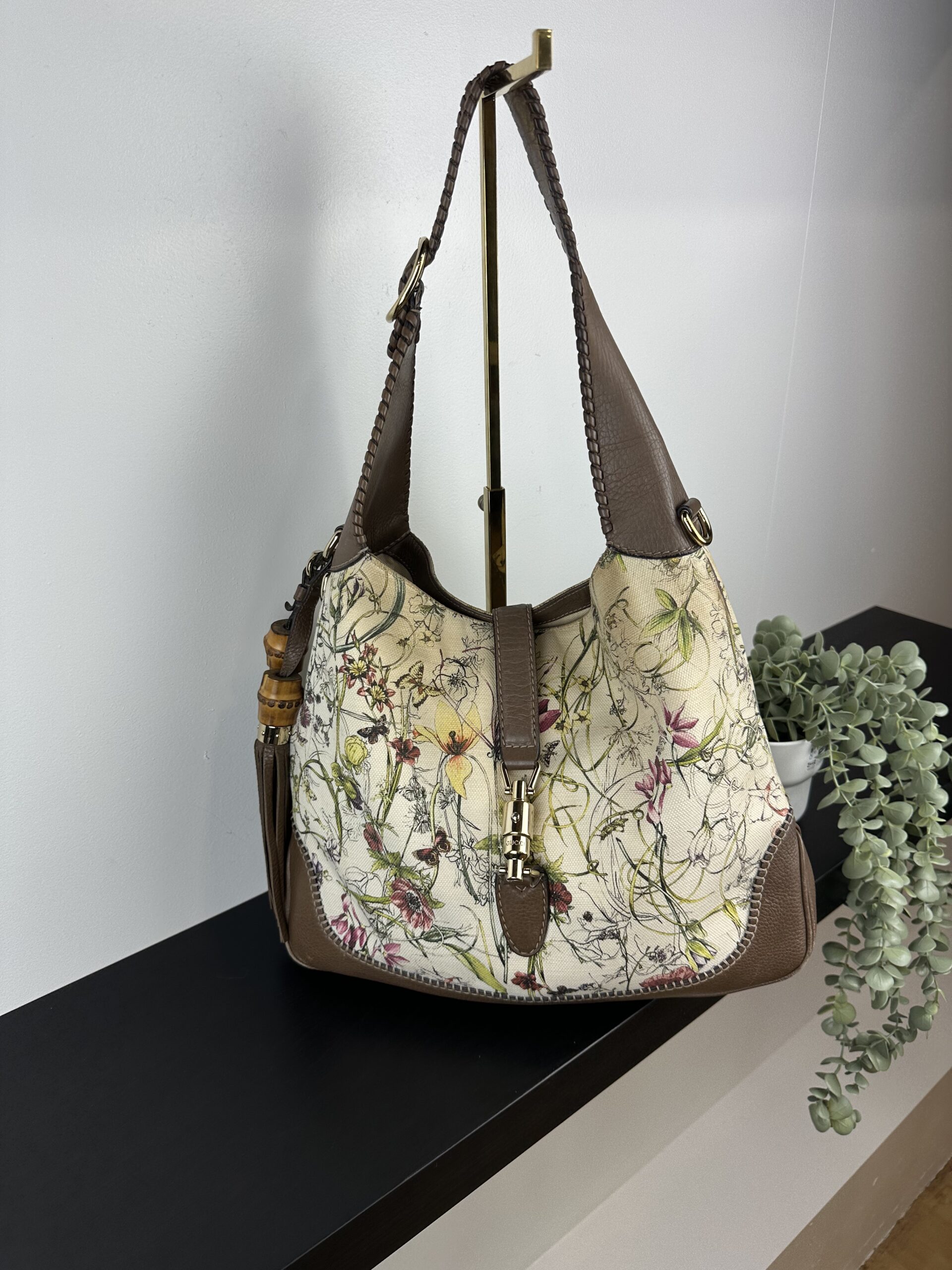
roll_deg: +1.1
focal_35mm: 24
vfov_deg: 71.6
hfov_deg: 56.8
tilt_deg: -25.6
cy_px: 635
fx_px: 880
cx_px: 476
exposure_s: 1/319
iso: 80
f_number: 1.78
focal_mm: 6.86
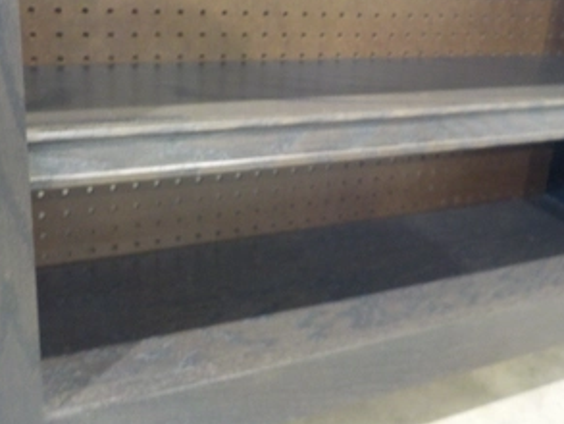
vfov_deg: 34.8
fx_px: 668
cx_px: 341
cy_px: 139
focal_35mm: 41
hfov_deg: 45.5
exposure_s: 1/8
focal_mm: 4.1
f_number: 3.3
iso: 450
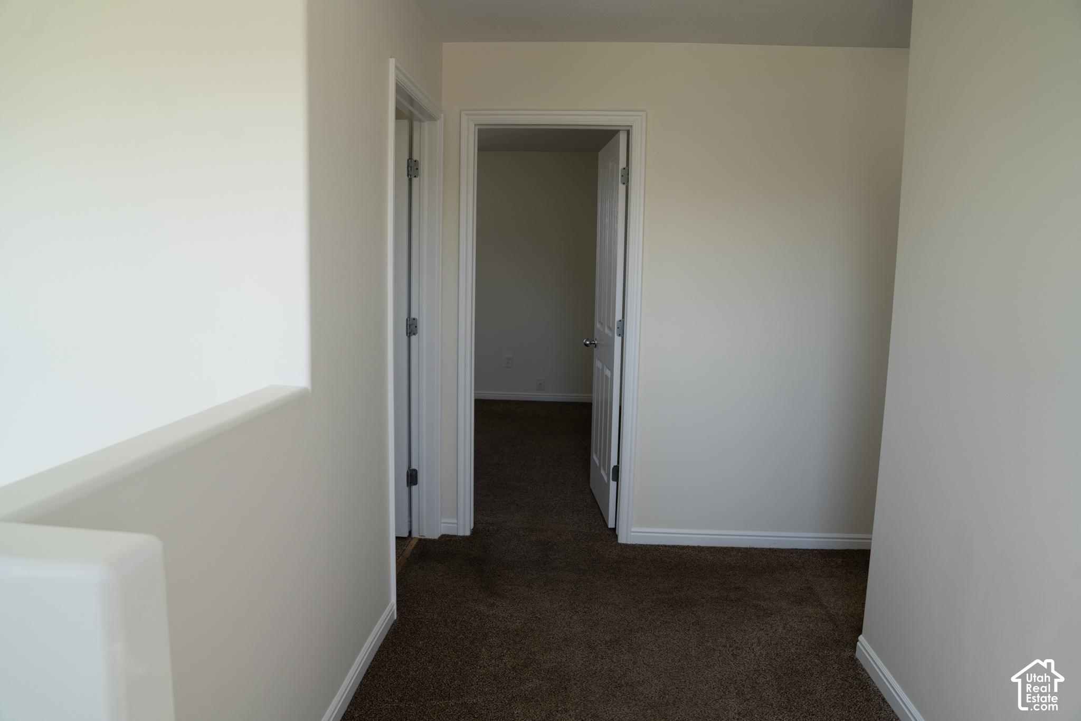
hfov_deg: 73.7
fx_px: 721
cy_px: 360
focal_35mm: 24
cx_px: 540
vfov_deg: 53.1
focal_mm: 24
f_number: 4
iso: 200
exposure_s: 1/160
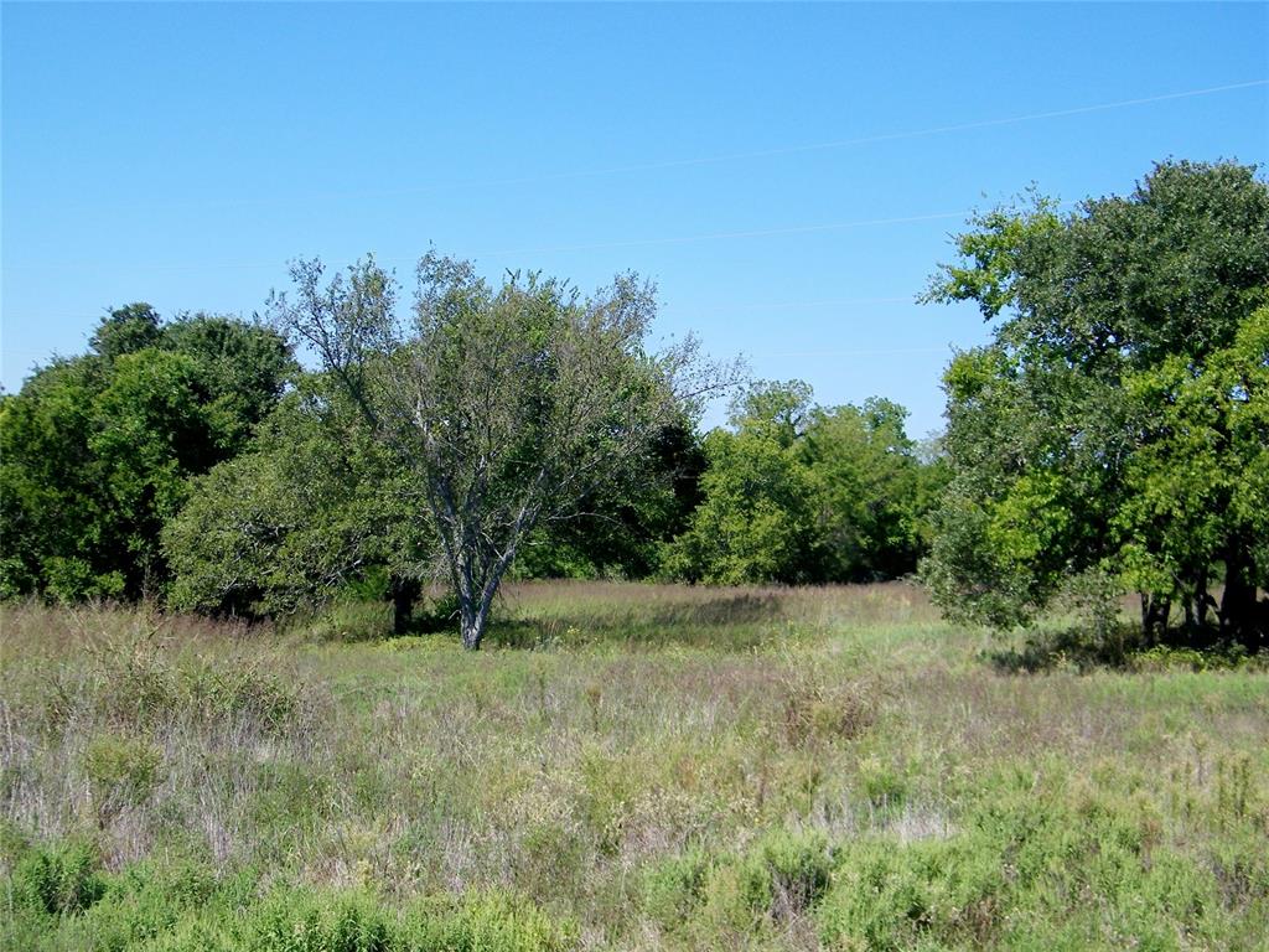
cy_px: 476
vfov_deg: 29.7
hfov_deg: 38.9
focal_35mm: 49
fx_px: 1796
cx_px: 634
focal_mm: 8.8
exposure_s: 1/160
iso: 80
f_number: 8
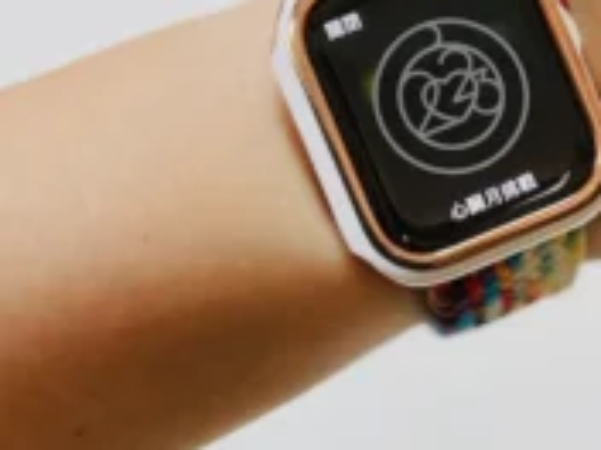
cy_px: 20
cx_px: 628
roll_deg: -3.5
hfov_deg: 17.5
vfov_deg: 13.4
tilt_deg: -35.7
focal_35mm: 109
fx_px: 1892
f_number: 1.78
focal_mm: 6.86
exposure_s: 1/60
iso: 125
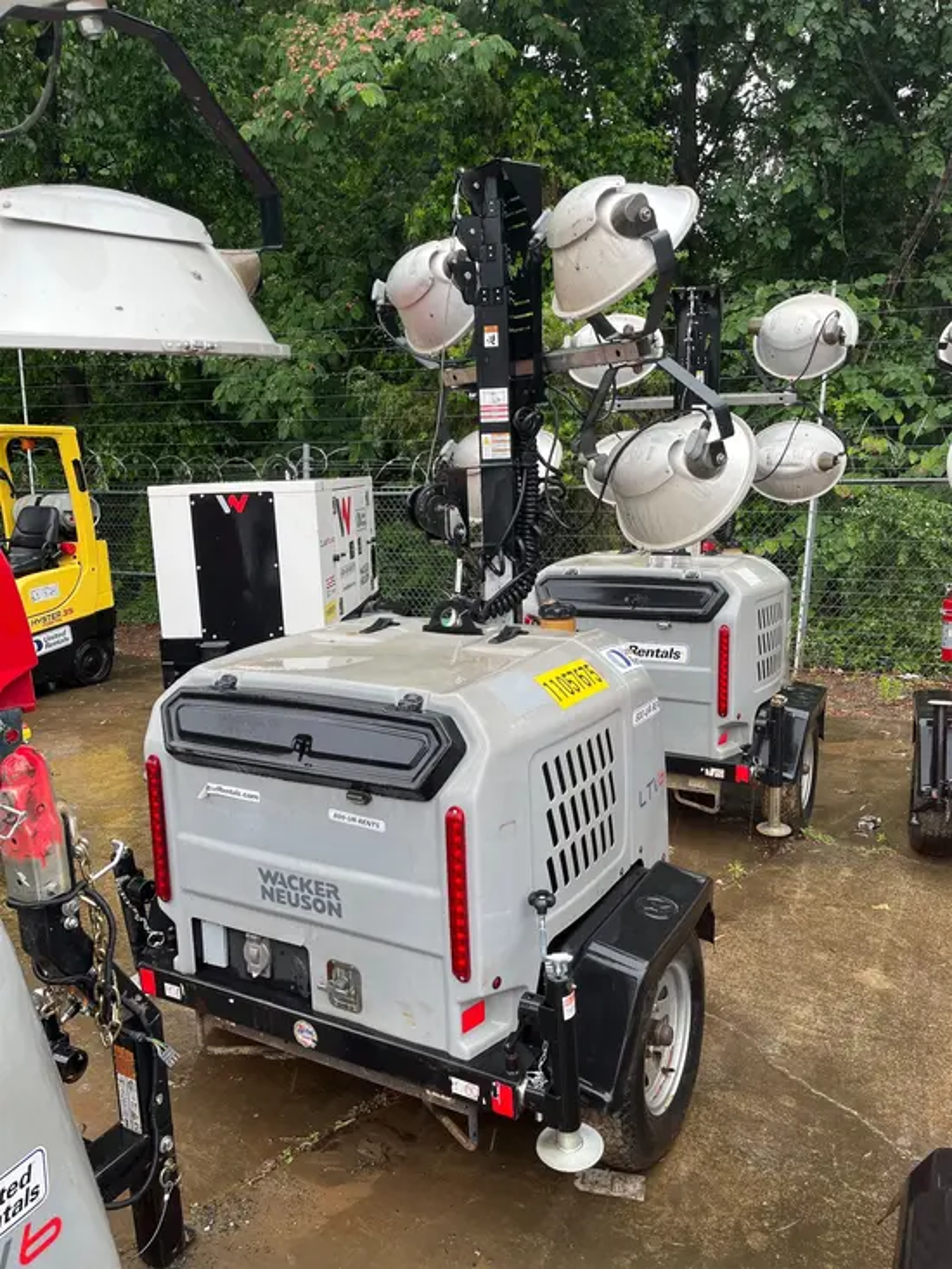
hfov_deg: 53.1
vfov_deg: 67.3
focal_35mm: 26
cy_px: 634
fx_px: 953
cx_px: 476
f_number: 1.6
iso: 40
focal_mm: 5.1
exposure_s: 1/154
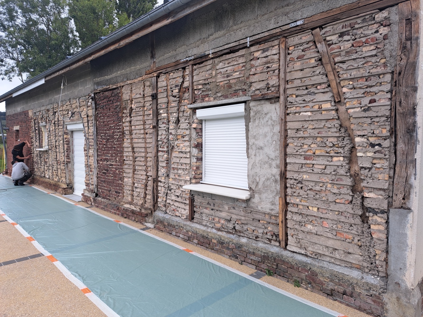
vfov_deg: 56.8
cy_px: 158
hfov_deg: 71.6
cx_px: 212
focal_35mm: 24
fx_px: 293
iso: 50
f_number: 1.8
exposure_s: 1/132
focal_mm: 5.23
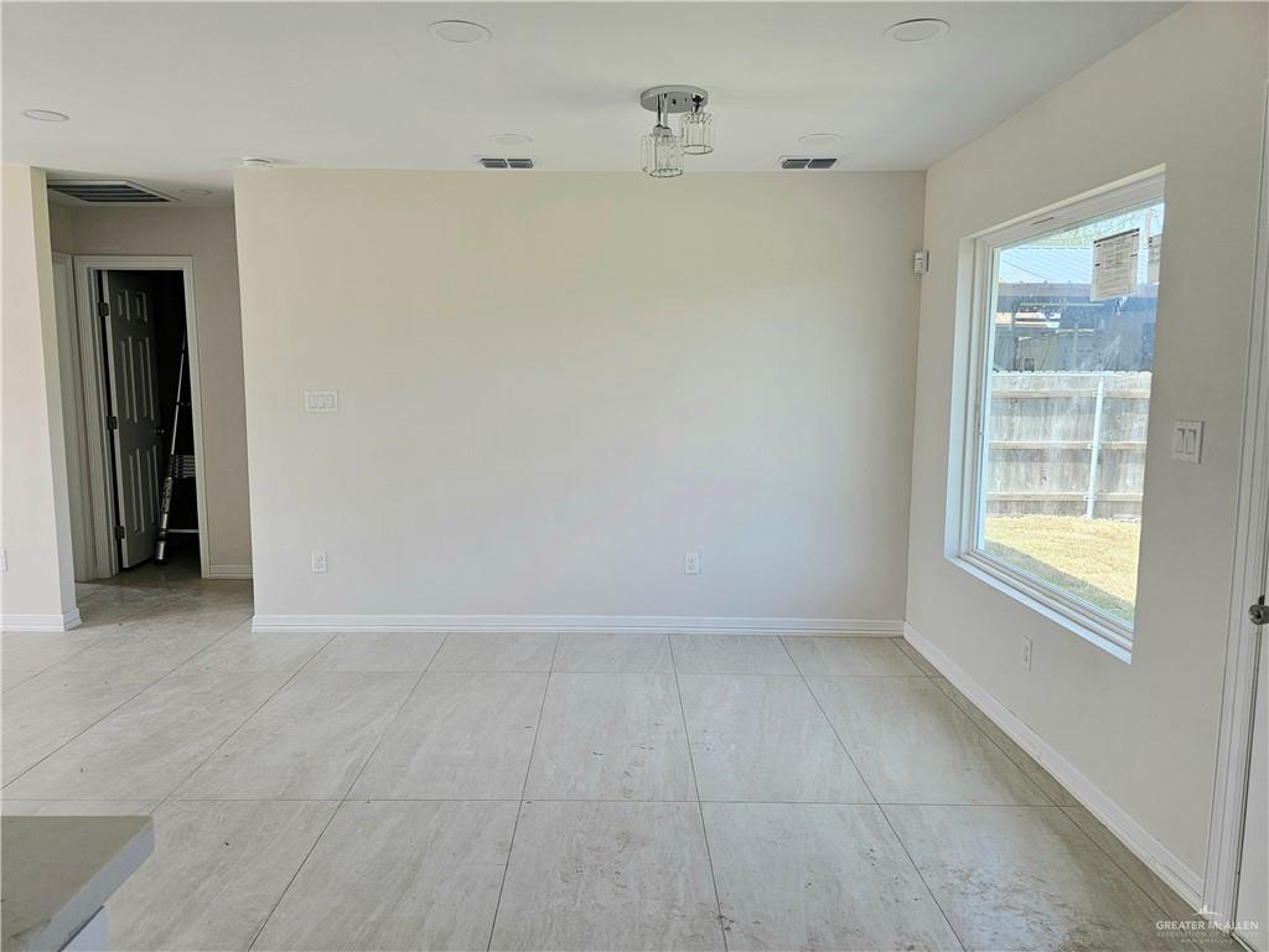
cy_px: 476
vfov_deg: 58.9
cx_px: 634
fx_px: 843
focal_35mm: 23
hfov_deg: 73.9
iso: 64
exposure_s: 1/370
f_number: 1.7
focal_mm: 6.3
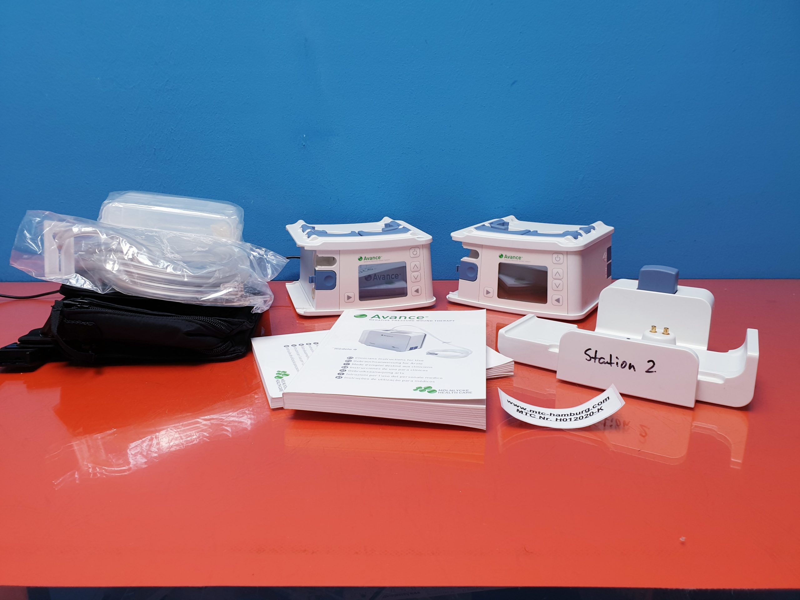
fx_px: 601
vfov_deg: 53.1
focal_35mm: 26
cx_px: 400
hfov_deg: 67.3
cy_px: 300
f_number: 2.4
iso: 64
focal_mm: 4.3
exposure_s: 1/50
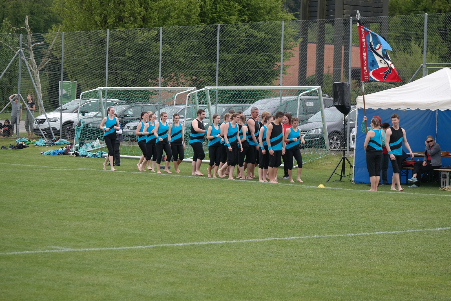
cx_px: 226
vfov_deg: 11.9
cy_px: 150
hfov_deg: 17.8
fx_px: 1440
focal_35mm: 115
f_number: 4.5
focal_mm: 75
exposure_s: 1/250
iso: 100
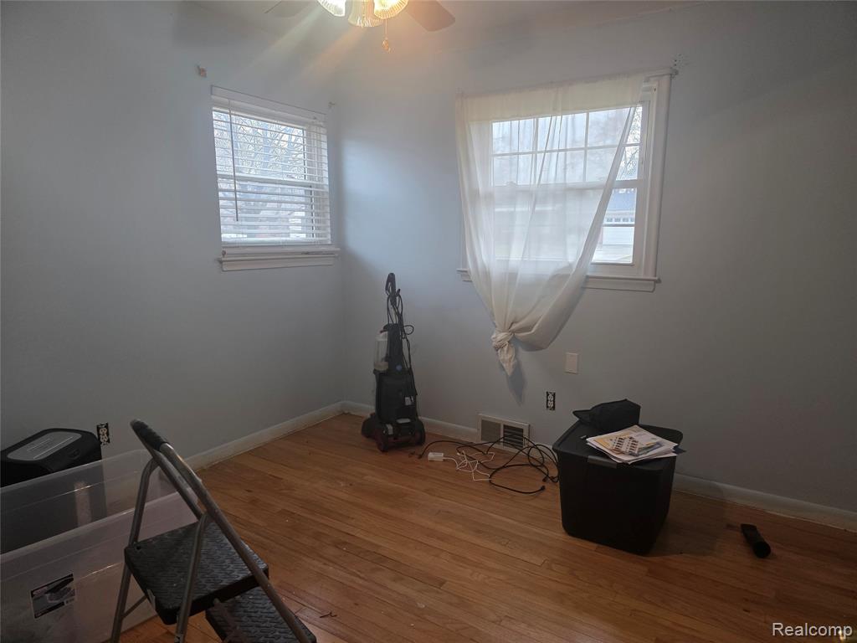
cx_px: 428
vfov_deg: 58.9
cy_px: 322
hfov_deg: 73.9
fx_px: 569
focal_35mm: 23
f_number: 1.7
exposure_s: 1/120
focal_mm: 6.3
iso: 320
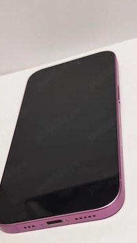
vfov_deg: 37.8
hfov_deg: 21.8
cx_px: 71
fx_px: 355
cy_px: 132
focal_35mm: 55
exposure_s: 1/25
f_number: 1.6
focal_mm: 6.55
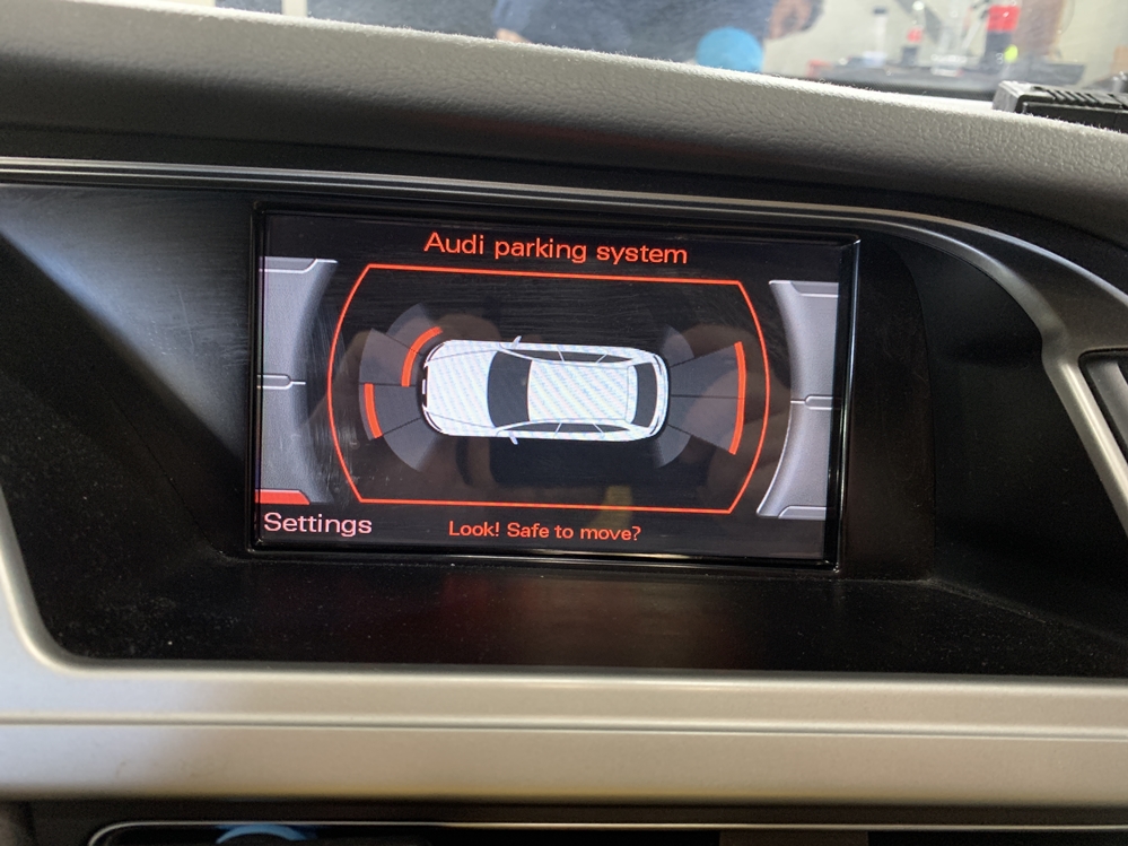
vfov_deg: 53.1
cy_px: 423
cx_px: 564
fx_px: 847
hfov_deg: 67.3
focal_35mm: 26
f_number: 1.8
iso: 400
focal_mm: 4.25
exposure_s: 1/25
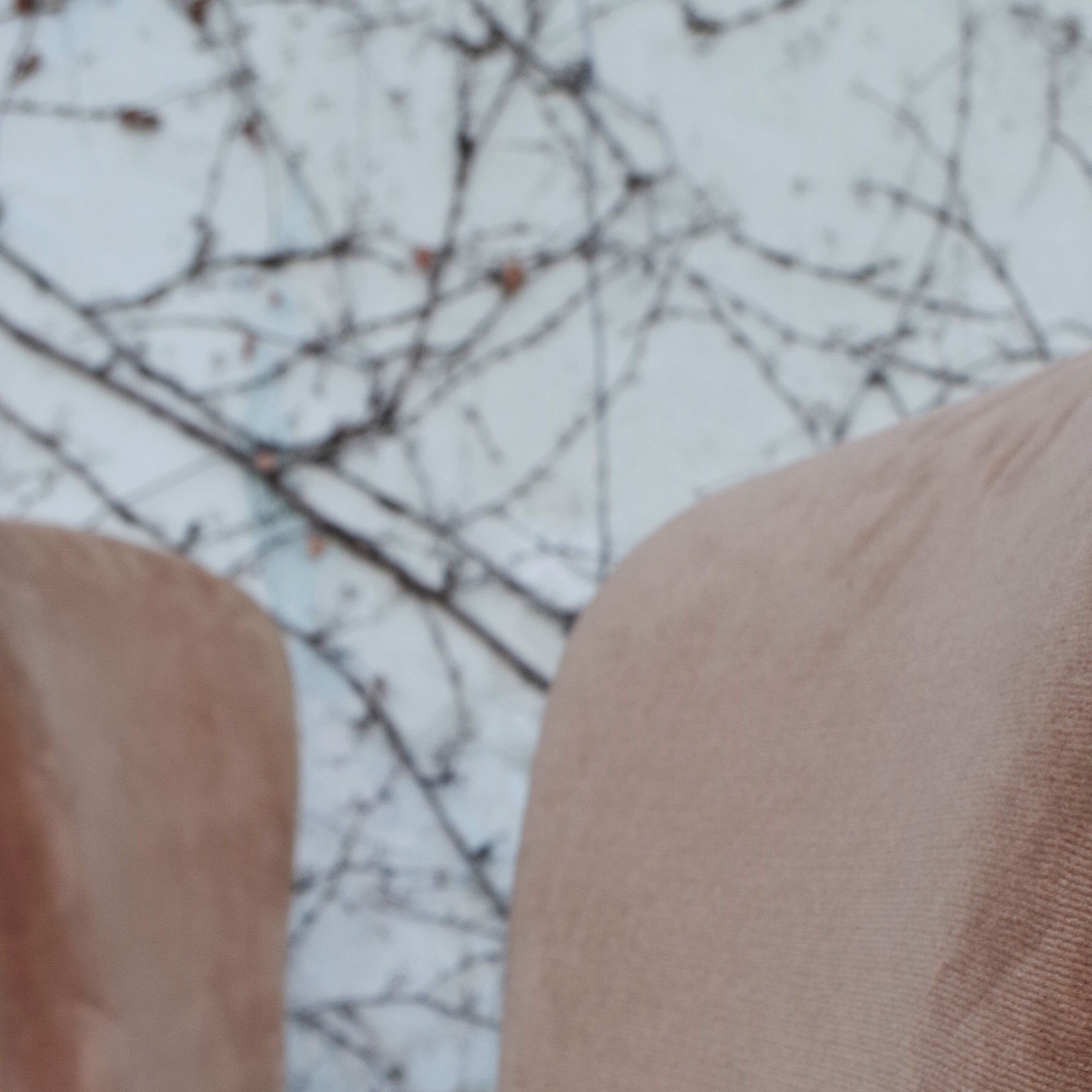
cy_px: 976
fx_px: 2391
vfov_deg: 25.0
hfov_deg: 25.5
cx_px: 771
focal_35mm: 67
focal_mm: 23.13
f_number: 6.3
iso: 200
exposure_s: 1/125
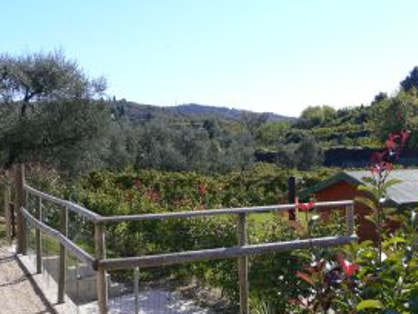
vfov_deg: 32.1
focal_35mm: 45
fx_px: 543
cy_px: 191
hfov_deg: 42.0
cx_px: 238
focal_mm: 5.8
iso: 80
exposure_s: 1/200
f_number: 5.6
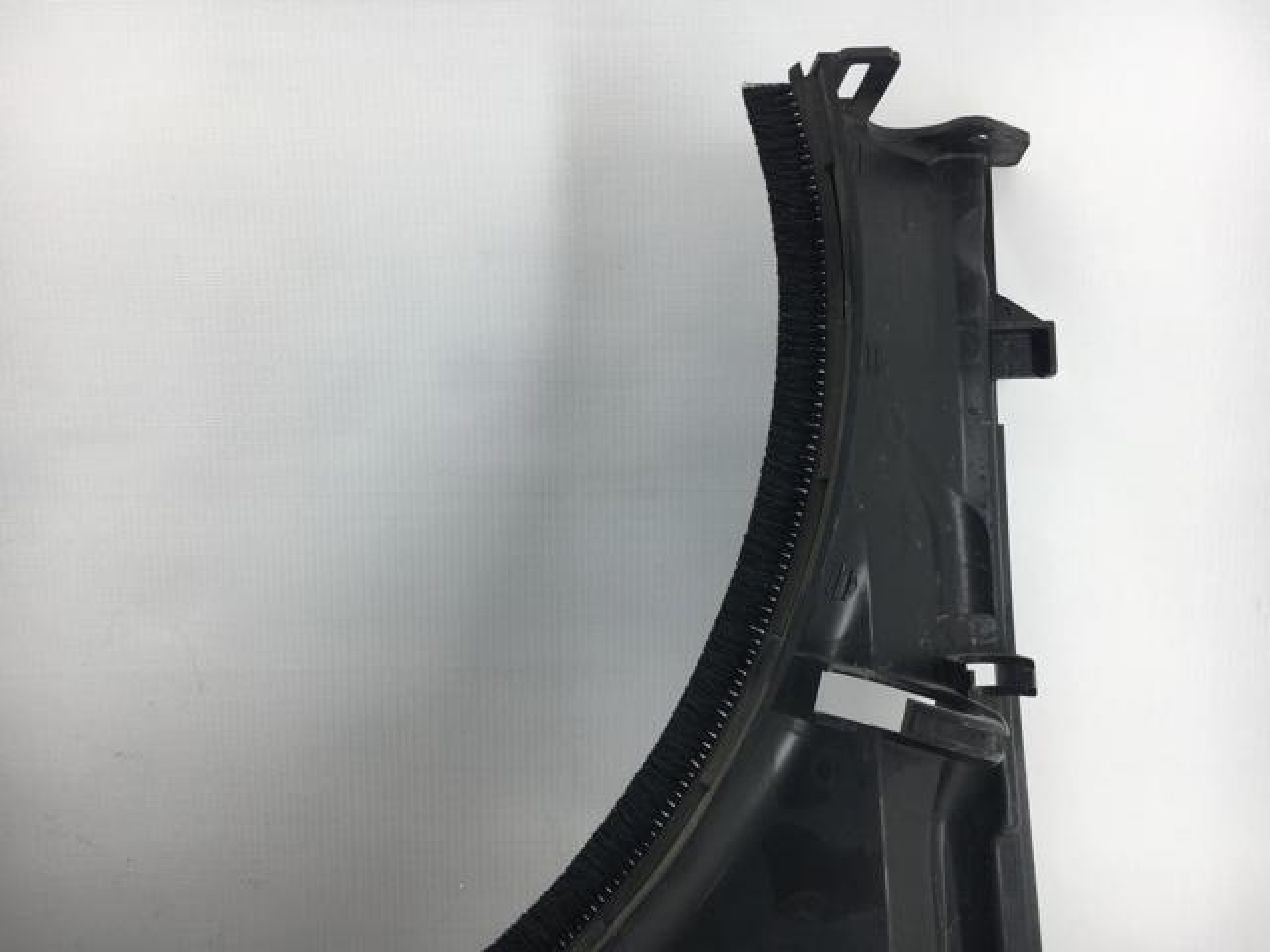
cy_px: 476
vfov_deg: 48.2
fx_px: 1064
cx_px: 635
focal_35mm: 29
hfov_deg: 61.7
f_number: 2.2
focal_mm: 4.15
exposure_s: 1/123
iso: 25
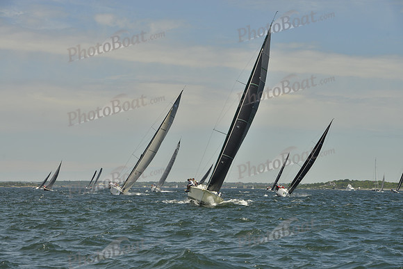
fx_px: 1299
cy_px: 134
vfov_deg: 11.8
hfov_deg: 17.6
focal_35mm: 116
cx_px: 202
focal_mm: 116
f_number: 9
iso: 280
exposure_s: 1/1600
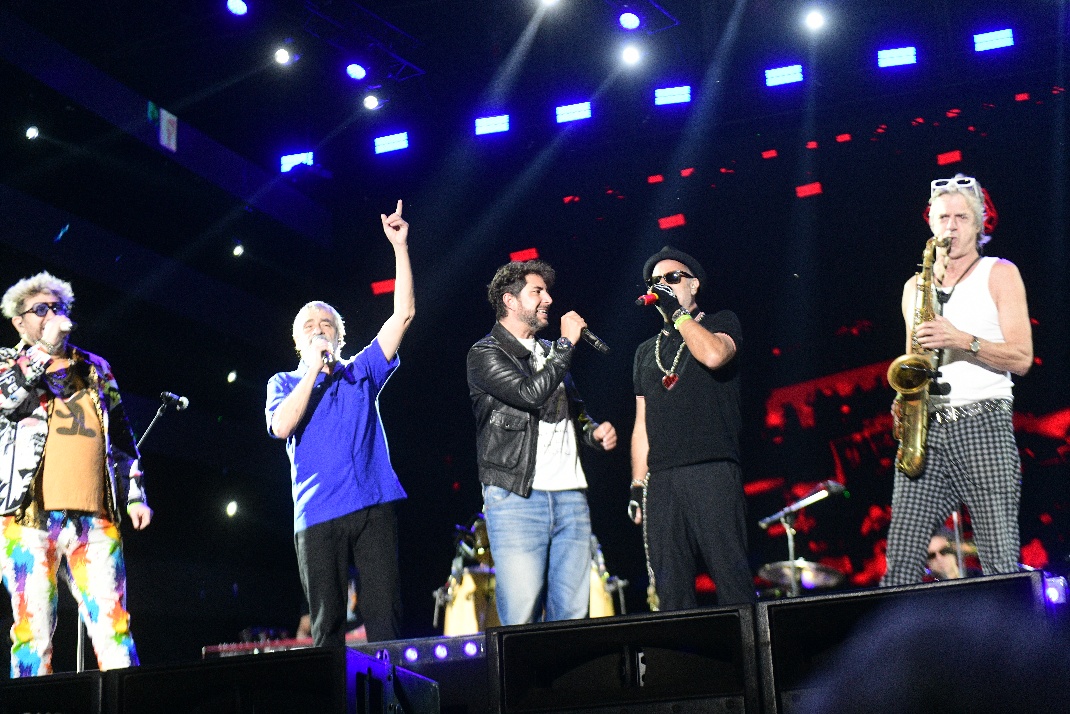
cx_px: 535
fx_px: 1962
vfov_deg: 20.6
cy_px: 357
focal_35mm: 66
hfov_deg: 30.5
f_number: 2.8
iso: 2500
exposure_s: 1/250
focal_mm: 66
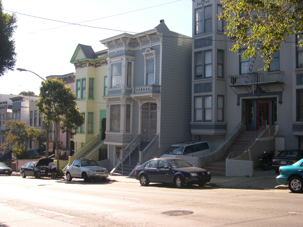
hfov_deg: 49.0
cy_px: 114
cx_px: 152
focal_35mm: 38
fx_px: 333
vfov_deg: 37.7
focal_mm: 8
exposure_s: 1/94
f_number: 7.6
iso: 100
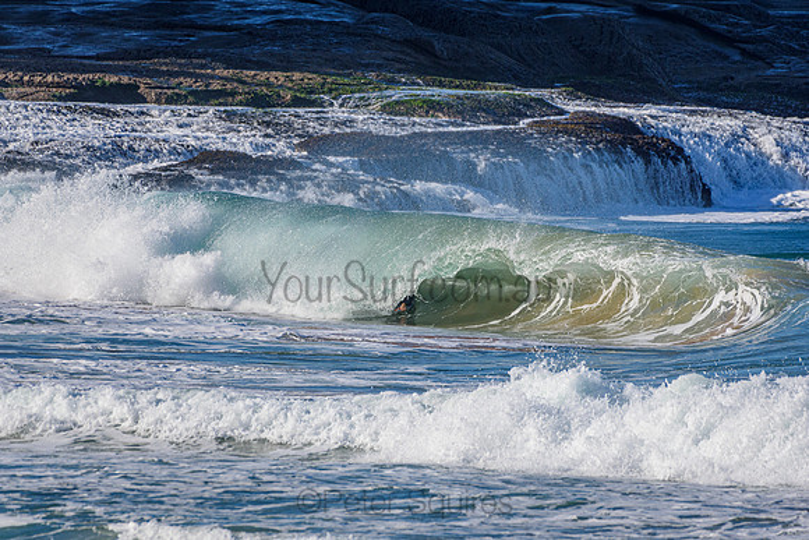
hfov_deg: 2.7
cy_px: 270
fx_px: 16857
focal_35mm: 750
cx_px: 404
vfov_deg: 1.8
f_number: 5.6
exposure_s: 1/2000
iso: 280
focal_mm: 500
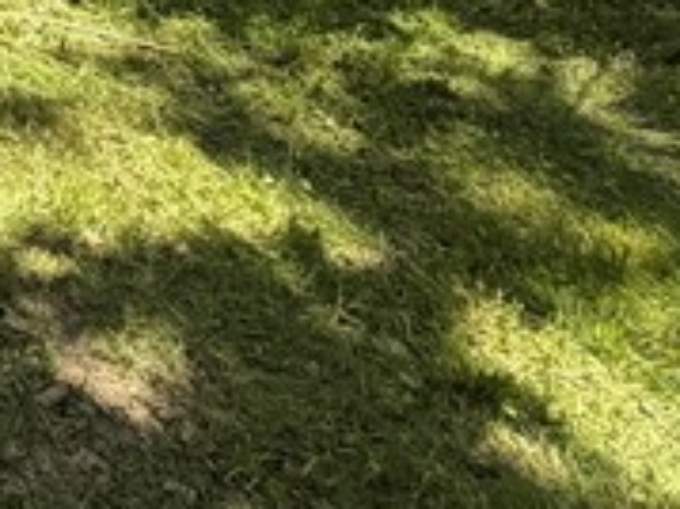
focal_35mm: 80
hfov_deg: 18.0
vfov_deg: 13.7
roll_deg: +0.4
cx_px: -623
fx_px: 1570
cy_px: -688
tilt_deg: -6.4
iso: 50
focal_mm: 2.22
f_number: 2.2
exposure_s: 1/502
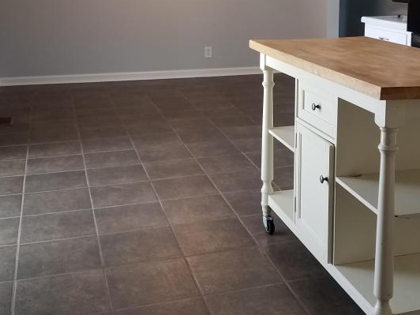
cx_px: 272
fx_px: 607
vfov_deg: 28.5
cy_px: 62
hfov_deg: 37.9
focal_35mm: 50
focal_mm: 4.2
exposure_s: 1/60
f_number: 1.7
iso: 50
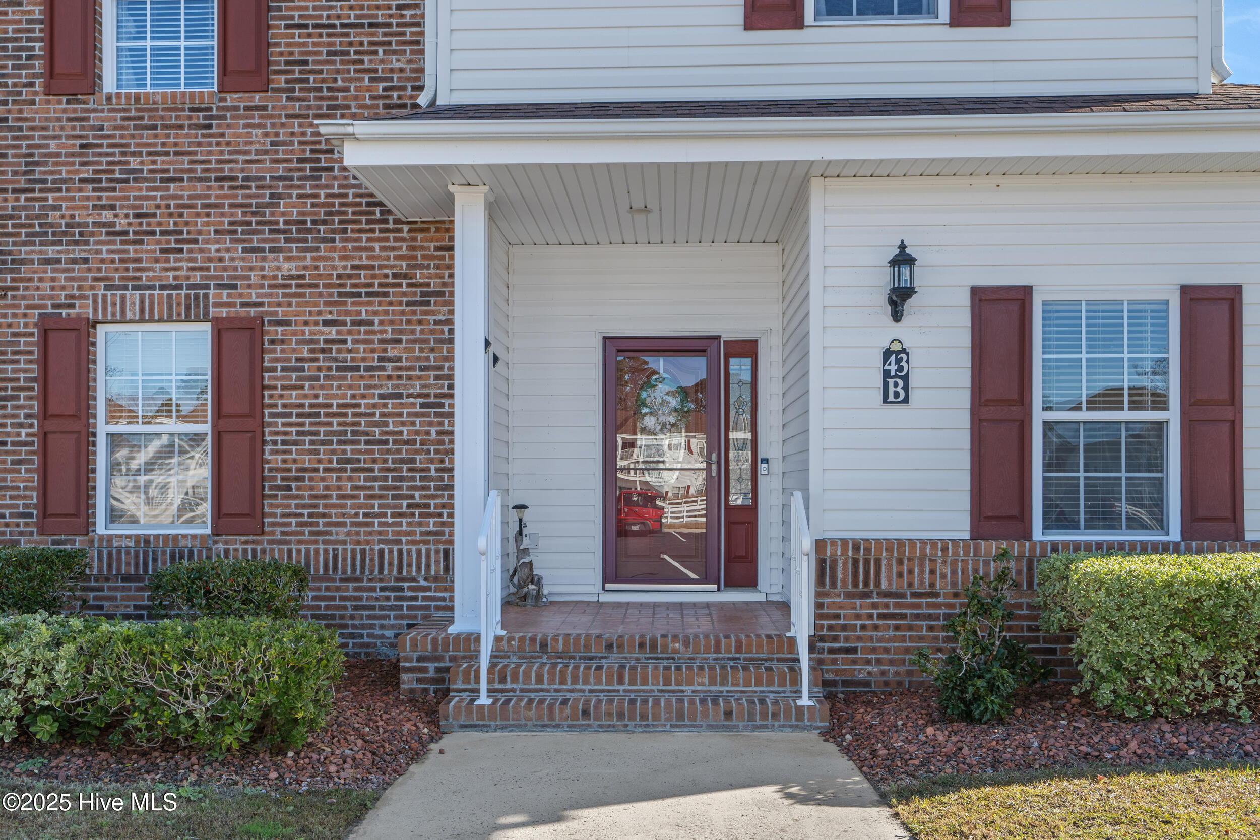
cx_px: 630
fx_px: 1050
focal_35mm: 30
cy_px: 420
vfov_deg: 43.6
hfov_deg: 61.9
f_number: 8
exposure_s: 1/60
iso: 320
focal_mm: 30
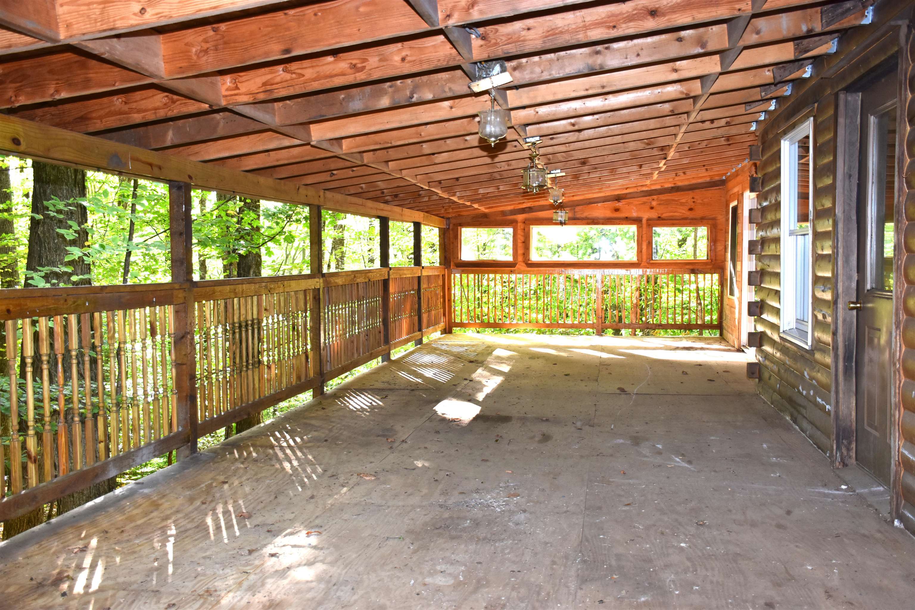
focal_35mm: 34
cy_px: 305
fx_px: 877
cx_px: 458
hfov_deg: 55.1
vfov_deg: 38.4
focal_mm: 23
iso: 560
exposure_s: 1/60
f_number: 4
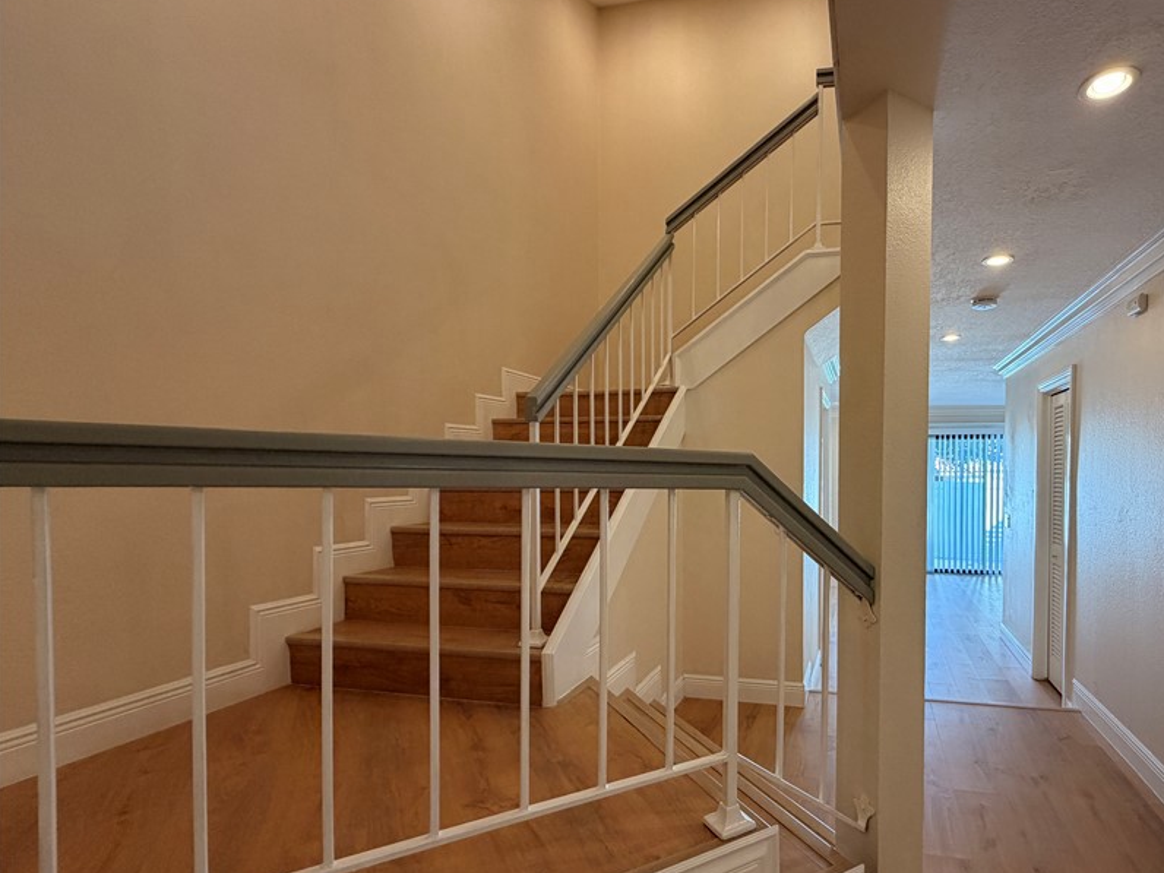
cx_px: 746
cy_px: 493
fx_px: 605
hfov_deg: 85.6
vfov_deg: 71.3
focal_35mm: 18
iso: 160
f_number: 2.2
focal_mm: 2.22
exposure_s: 1/120
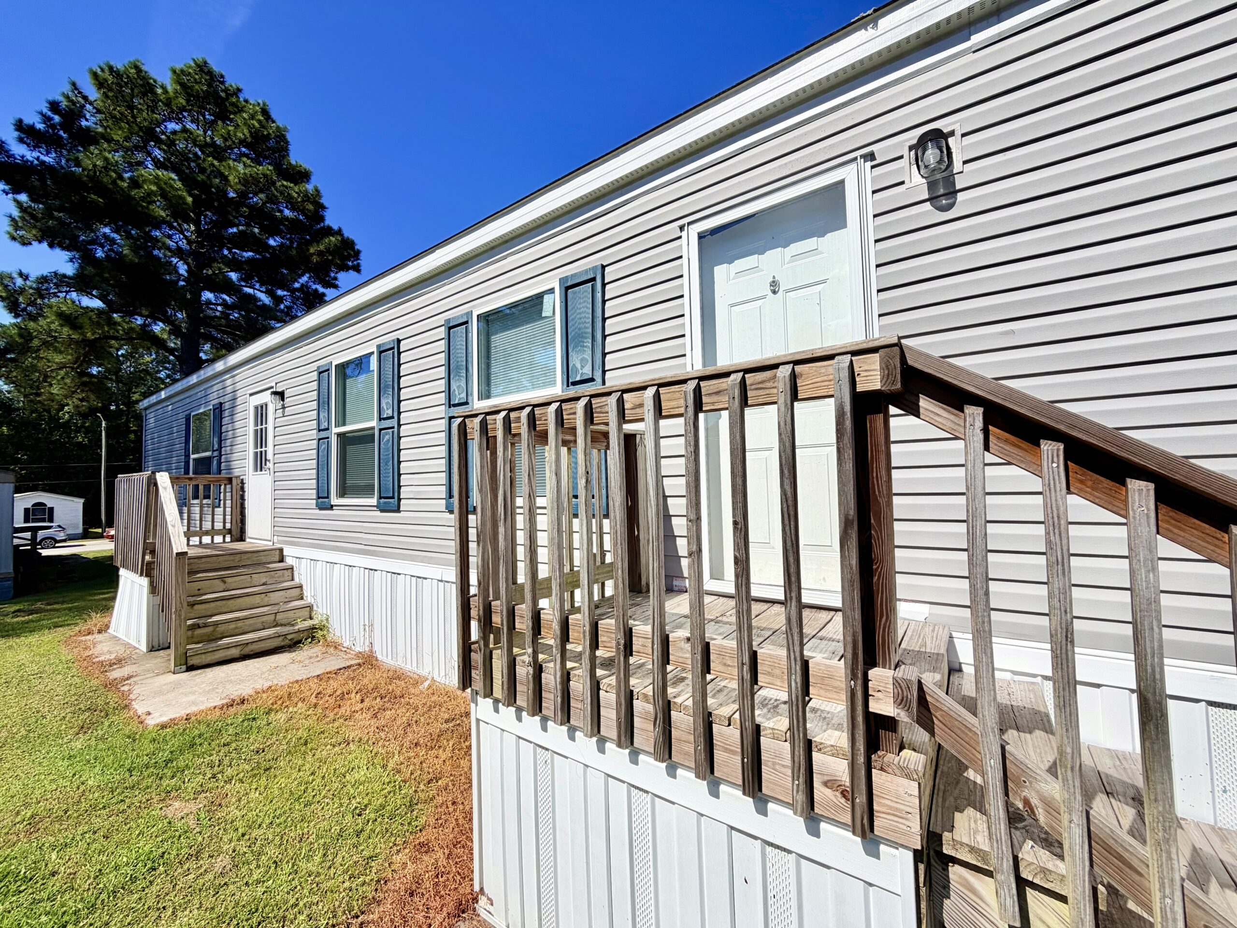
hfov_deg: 102.1
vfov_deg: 85.7
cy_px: 464
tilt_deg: +2.0
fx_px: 500
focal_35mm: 14
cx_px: 618
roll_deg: +1.5
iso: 20
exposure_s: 1/1572
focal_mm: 2.22
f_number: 2.2
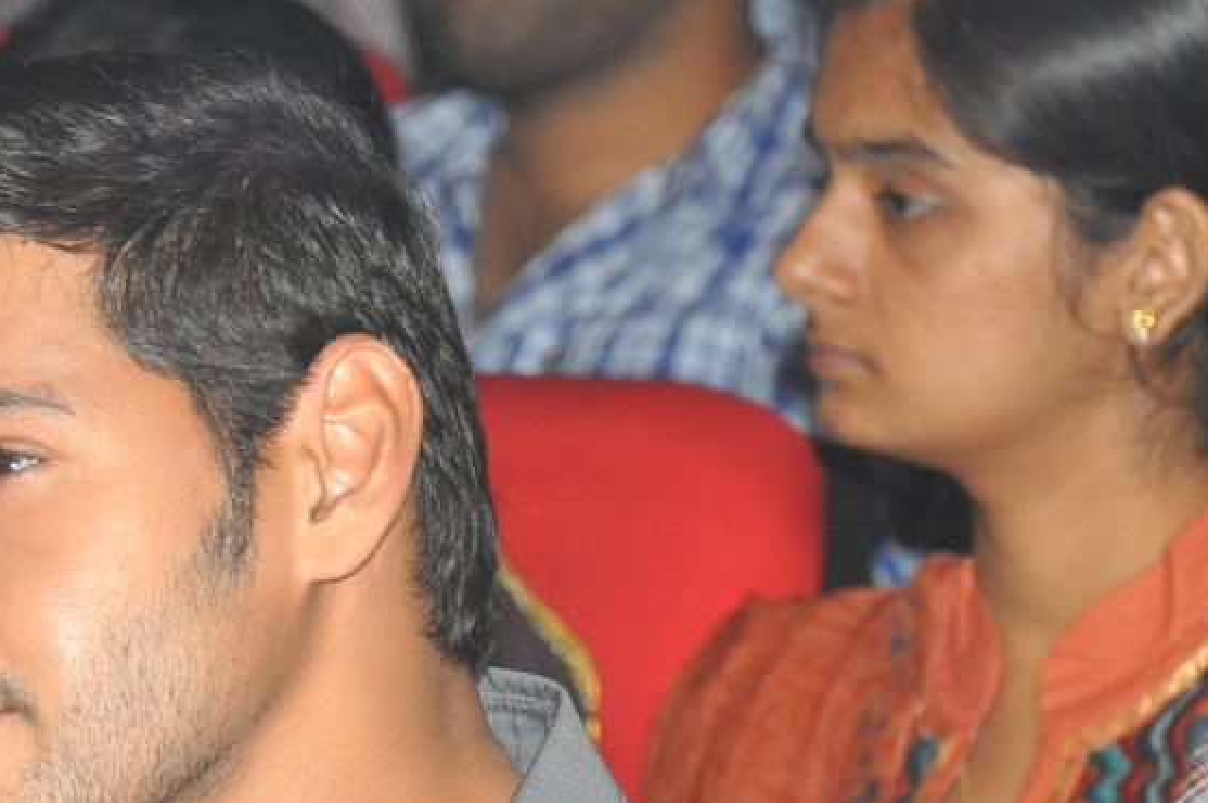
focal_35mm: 452
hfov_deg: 4.6
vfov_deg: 3.0
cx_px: 128
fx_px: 15164
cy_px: 908
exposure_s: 1/80
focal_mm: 105
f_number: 5.6
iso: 800
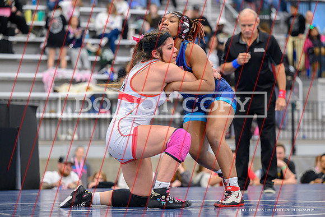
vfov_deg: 9.9
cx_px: 180
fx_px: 1251
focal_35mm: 139
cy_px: 111
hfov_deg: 14.8
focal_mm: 120
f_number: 2.8
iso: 2200
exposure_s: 1/800
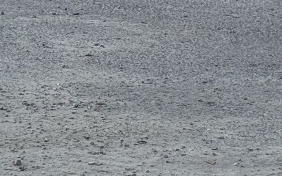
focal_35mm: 244
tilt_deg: -3.5
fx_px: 1875
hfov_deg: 8.6
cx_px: 200
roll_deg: -0.8
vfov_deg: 5.2
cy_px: -301
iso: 80
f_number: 1.78
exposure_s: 1/121
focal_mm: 6.76
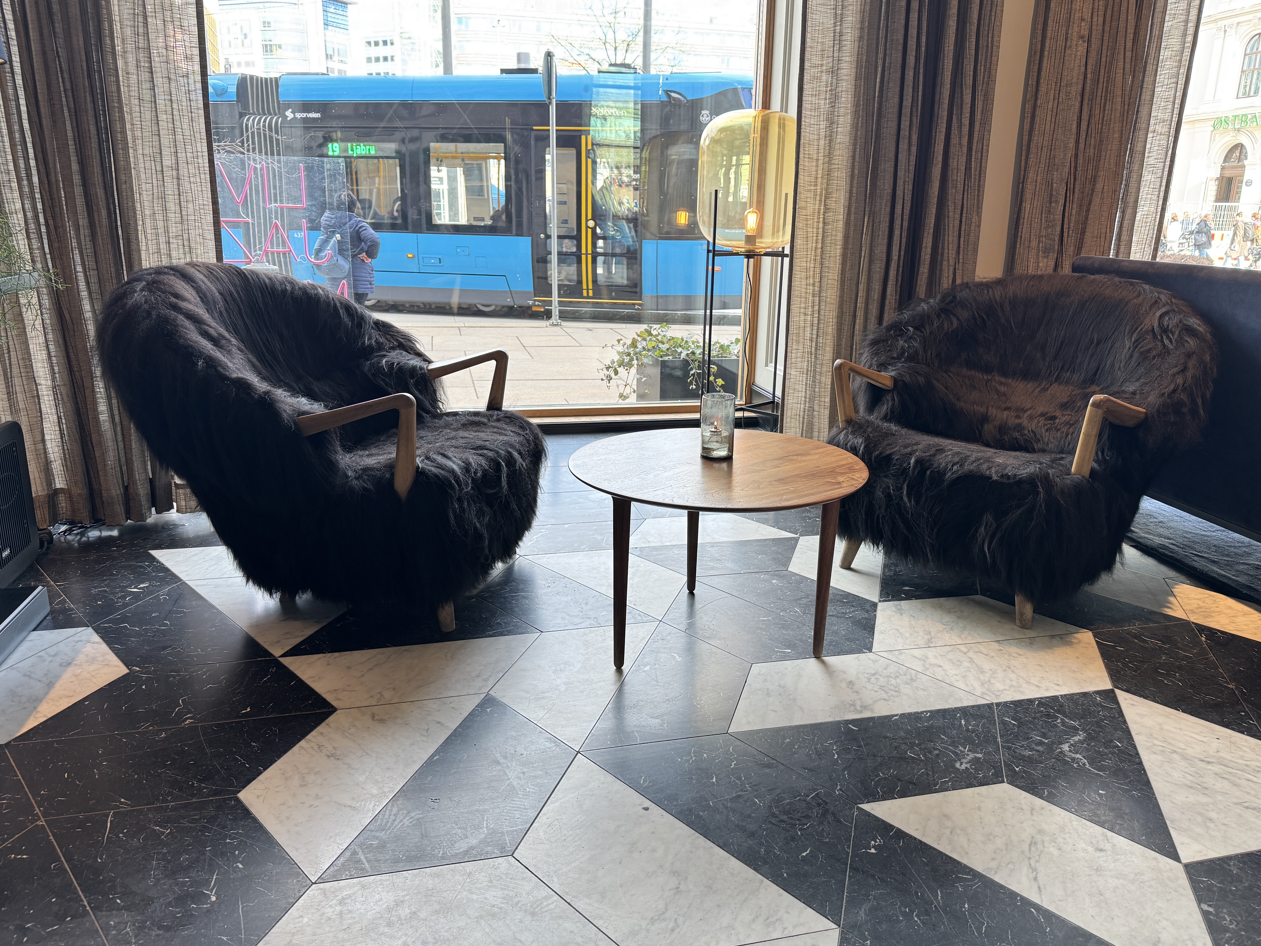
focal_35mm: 25
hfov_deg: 69.4
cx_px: 656
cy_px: 459
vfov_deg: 54.9
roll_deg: -1.4
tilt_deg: -15.5
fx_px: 911
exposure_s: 1/82
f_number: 1.78
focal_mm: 6.76
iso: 200
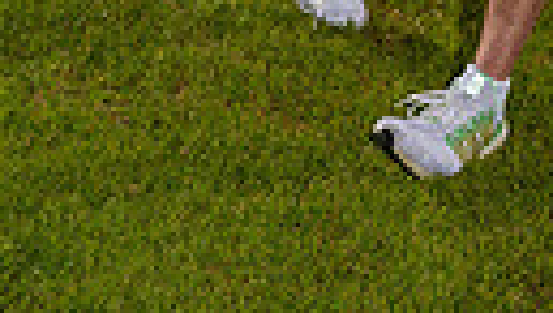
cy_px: -532
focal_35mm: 128
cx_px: 497
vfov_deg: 8.4
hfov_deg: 16.5
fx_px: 1880
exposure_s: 1/250
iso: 400
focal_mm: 35
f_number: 4
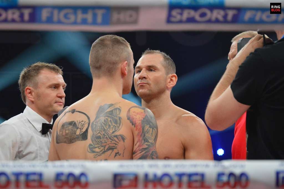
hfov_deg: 17.1
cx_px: 142
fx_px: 946
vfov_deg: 11.4
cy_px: 94
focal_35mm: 120
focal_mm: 80
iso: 3200
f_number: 5.3
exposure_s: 1/200
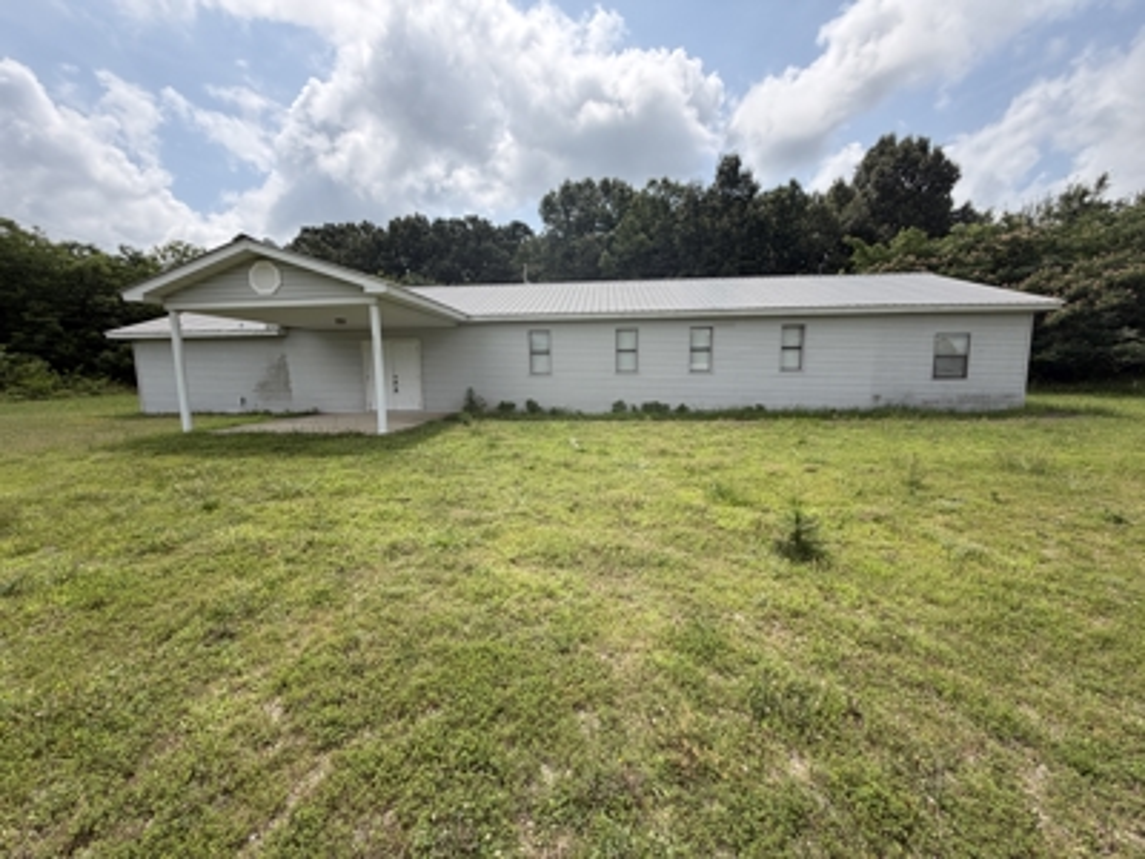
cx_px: 572
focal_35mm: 14
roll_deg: +0.9
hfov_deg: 102.1
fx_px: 463
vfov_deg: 85.7
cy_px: 430
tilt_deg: -7.0
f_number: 2.2
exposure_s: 1/770
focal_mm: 2.22
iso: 32
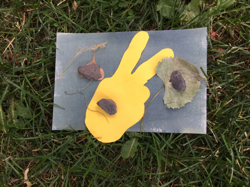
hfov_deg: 61.7
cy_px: 94
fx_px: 209
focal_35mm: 29
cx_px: 125
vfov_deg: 48.2
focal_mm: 4.15
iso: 40
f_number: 2.2
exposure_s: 1/120
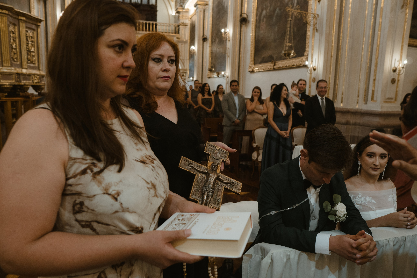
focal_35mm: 24
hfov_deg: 73.7
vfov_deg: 53.1
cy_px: 139
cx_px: 208
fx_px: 278
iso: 800
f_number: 2.5
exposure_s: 1/125
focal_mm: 16
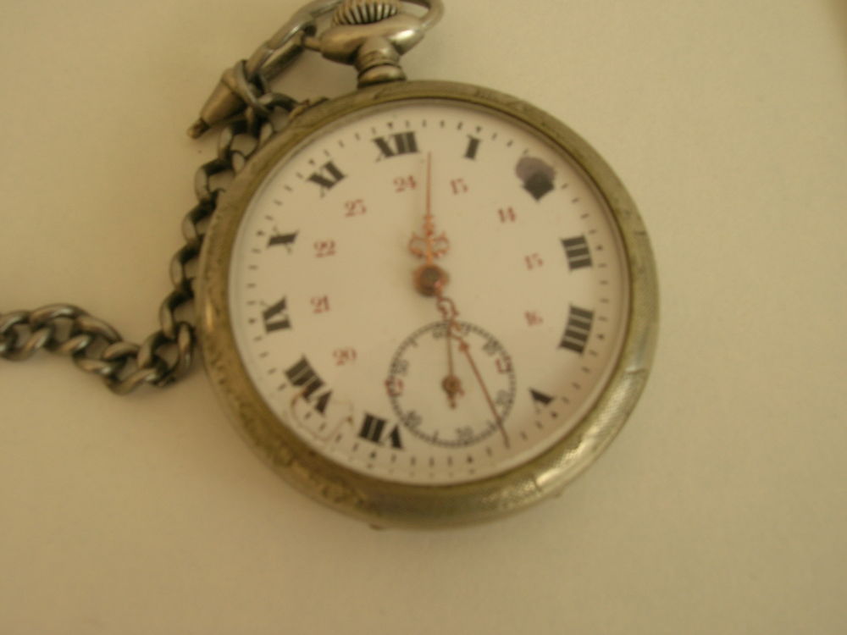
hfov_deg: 51.4
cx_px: 424
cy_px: 318
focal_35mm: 36
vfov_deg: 39.7
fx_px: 881
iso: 50
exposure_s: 1/21.6
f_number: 4.9
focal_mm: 6
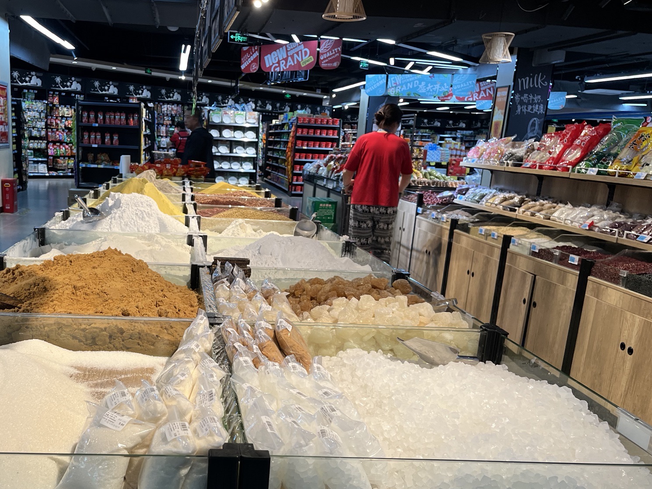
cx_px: 214
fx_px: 659
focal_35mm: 35
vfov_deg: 40.3
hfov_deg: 51.6
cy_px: 316
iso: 64
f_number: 1.6
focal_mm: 5.1
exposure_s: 1/100
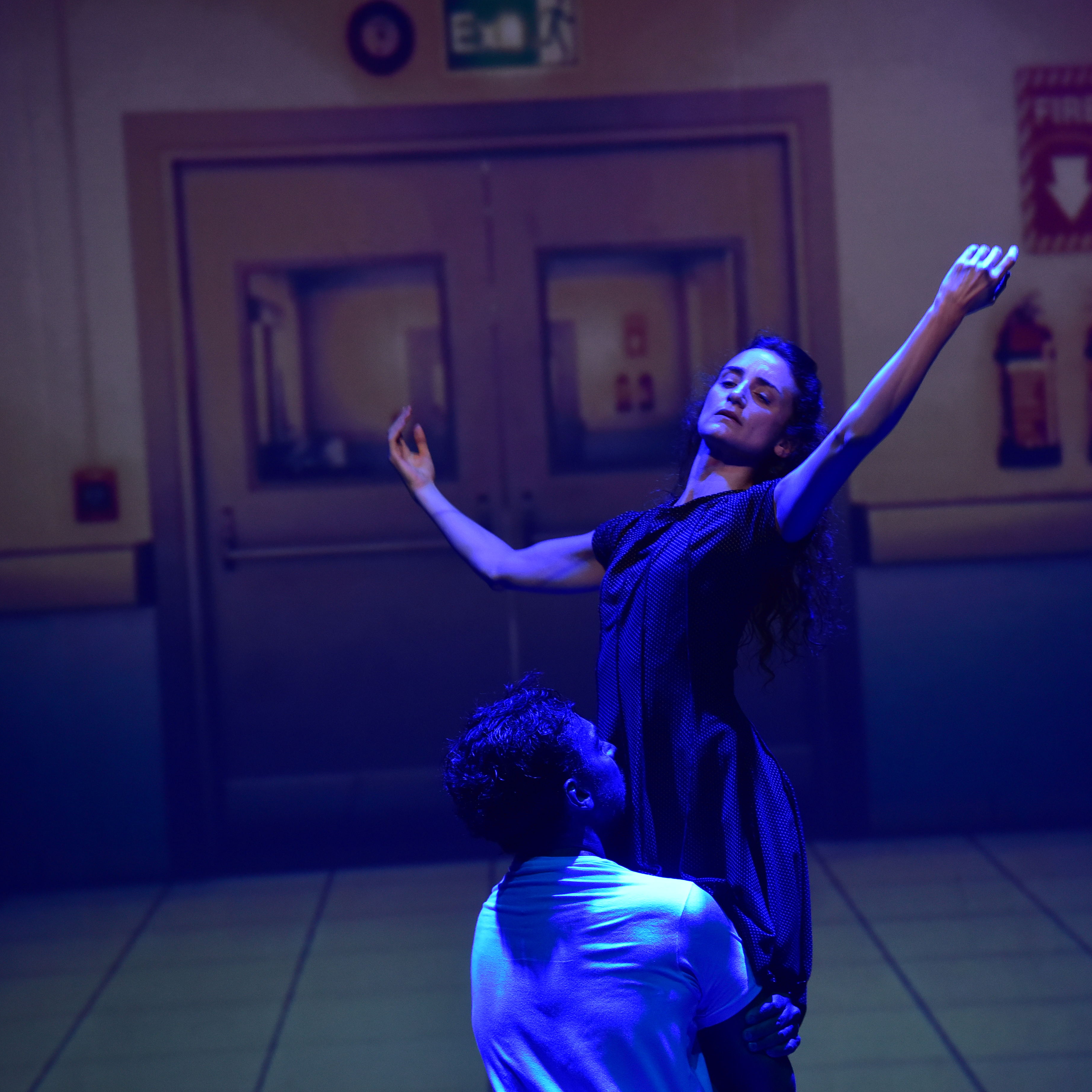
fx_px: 7317
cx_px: 707
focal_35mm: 205
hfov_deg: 8.5
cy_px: 546
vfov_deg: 8.5
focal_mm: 160
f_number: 4
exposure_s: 1/80
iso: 2000
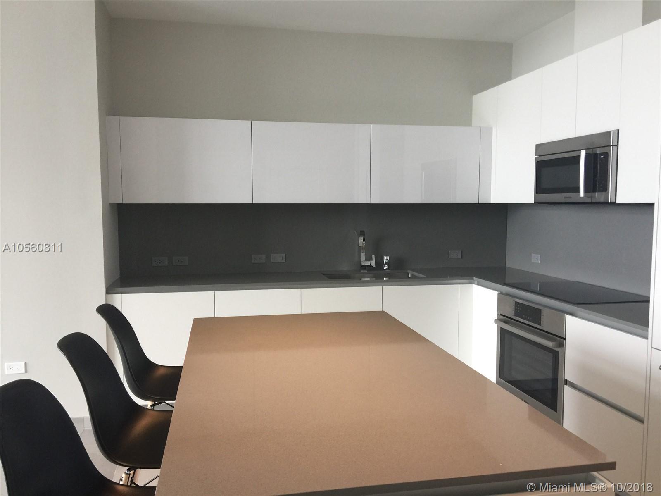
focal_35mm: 29
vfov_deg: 48.2
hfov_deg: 61.7
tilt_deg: -4.5
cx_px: 330
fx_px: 554
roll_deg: -1.5
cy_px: 248
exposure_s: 1/30
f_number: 2.2
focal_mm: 4.15
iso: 40
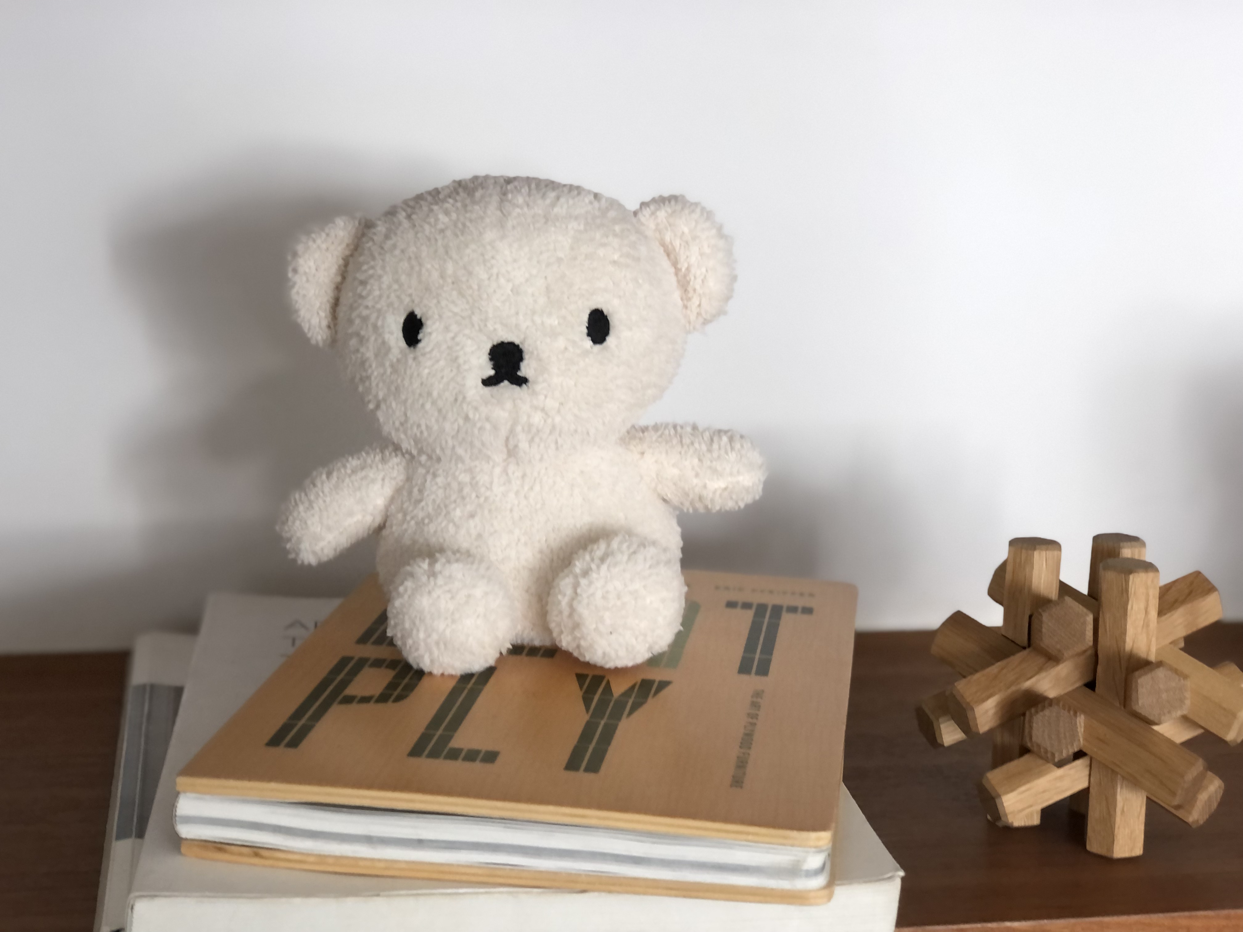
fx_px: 2047
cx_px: 622
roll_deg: -1.4
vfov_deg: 25.7
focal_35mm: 57
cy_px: 466
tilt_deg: -13.1
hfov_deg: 33.8
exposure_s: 1/30
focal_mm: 6.6
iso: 80
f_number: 2.8
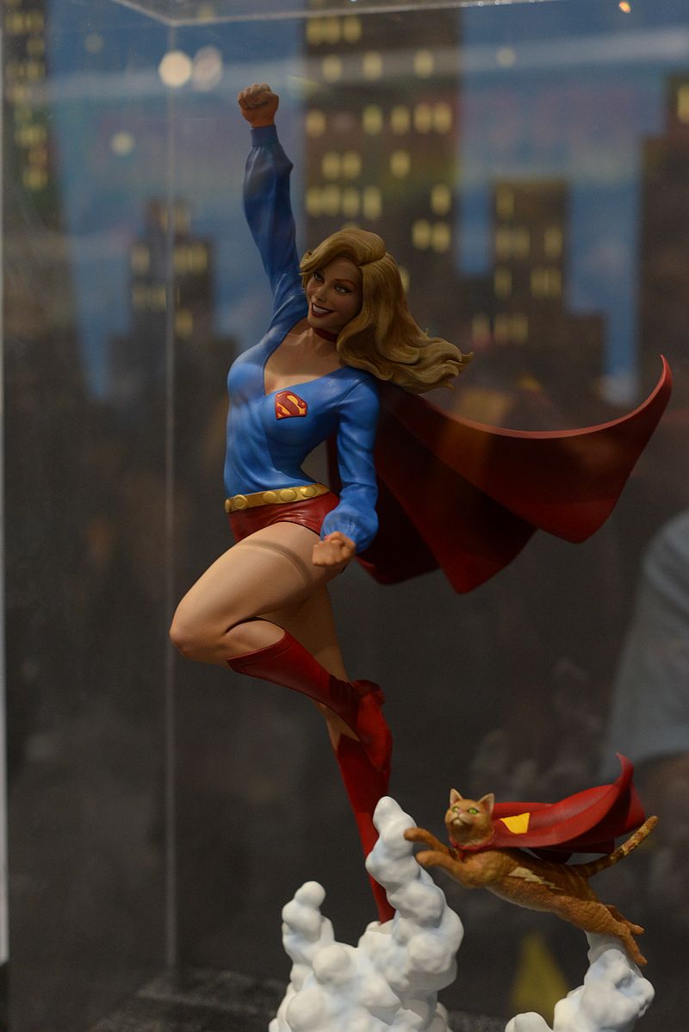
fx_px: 1434
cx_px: 344
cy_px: 516
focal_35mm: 50
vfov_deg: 39.6
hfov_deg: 27.0
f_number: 4
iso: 2000
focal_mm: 50
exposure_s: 1/100
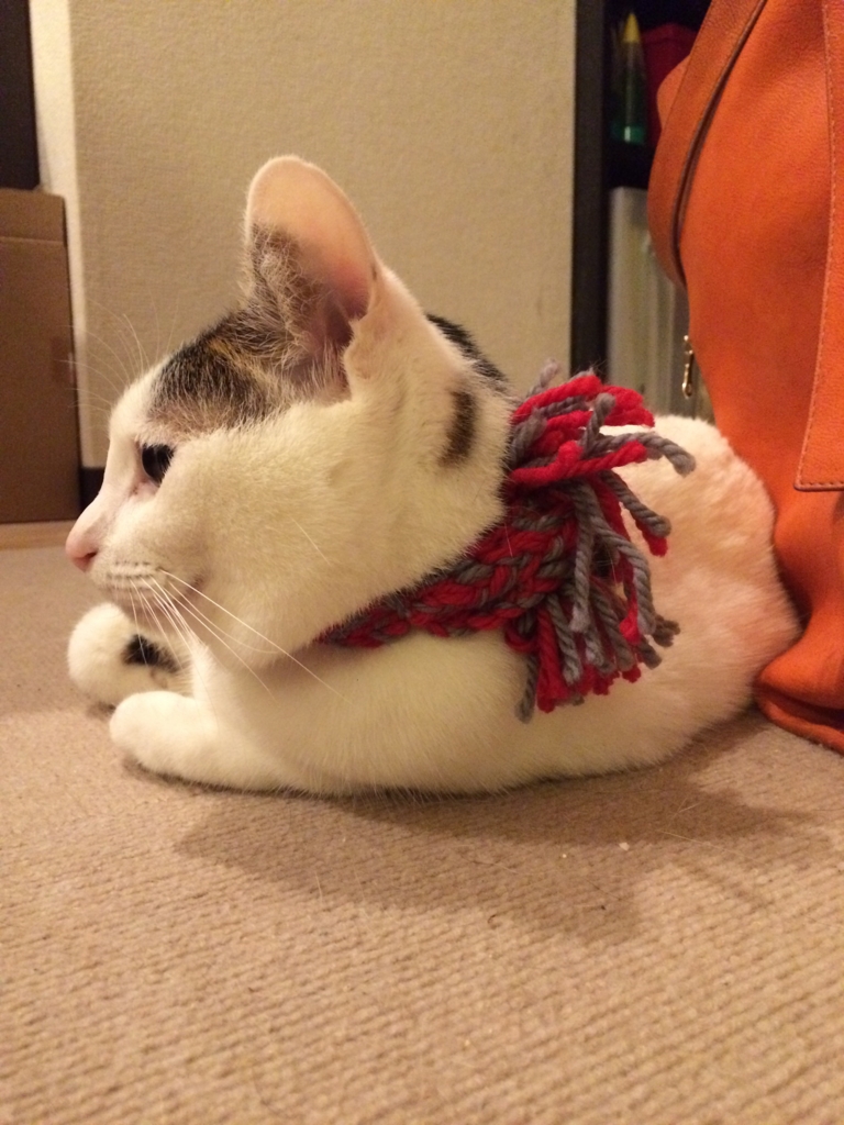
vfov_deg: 61.7
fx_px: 943
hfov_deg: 48.2
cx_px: 422
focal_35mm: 29
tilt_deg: -8.3
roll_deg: +0.2
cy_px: 562
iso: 500
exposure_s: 1/15
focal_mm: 4.15
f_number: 2.2
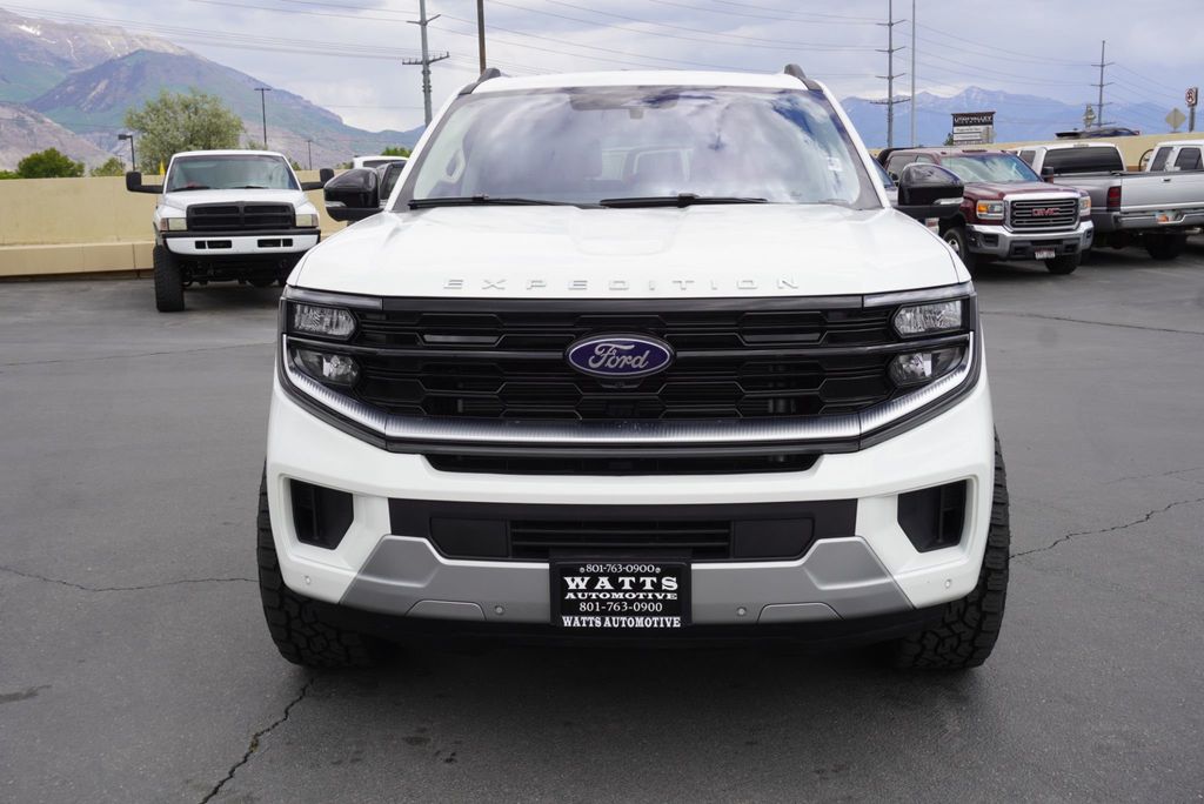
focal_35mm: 36
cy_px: 402
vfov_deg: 36.9
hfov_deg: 53.1
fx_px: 1205
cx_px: 602
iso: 100
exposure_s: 1/125
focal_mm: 24
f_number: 9
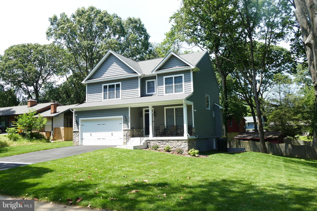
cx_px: 158
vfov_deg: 46.4
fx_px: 247
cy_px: 106
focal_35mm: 28
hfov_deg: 65.5
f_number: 2.9
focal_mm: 10.36
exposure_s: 1/500
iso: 125
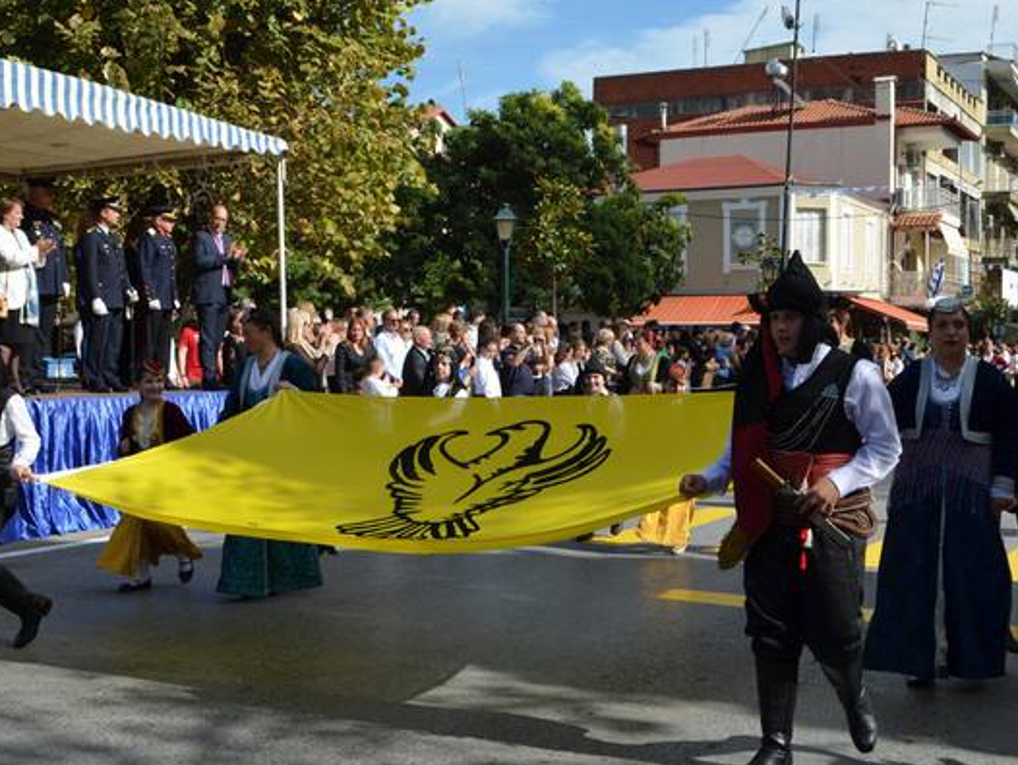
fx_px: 1442
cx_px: 437
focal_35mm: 49
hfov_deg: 38.8
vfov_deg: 29.7
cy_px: 382
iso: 100
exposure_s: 1/250
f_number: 8
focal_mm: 28
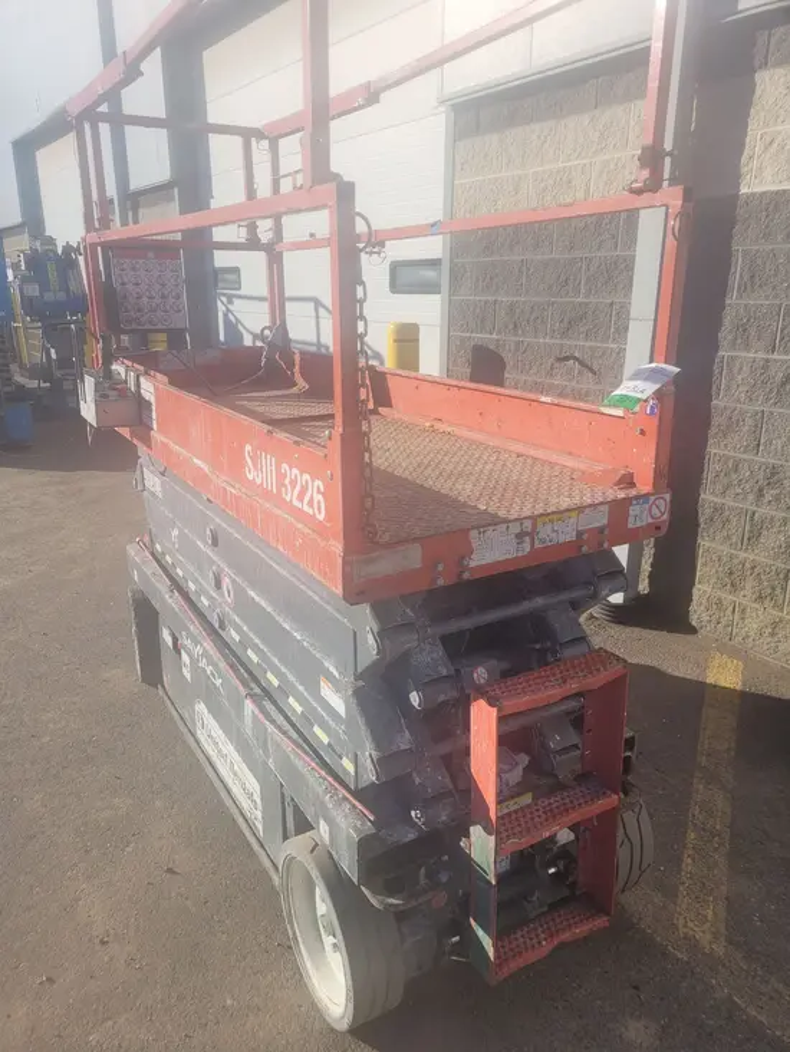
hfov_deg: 53.1
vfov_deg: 67.3
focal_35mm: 26
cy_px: 526
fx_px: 791
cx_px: 395
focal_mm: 5.4
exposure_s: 1/2456
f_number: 1.8
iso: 40
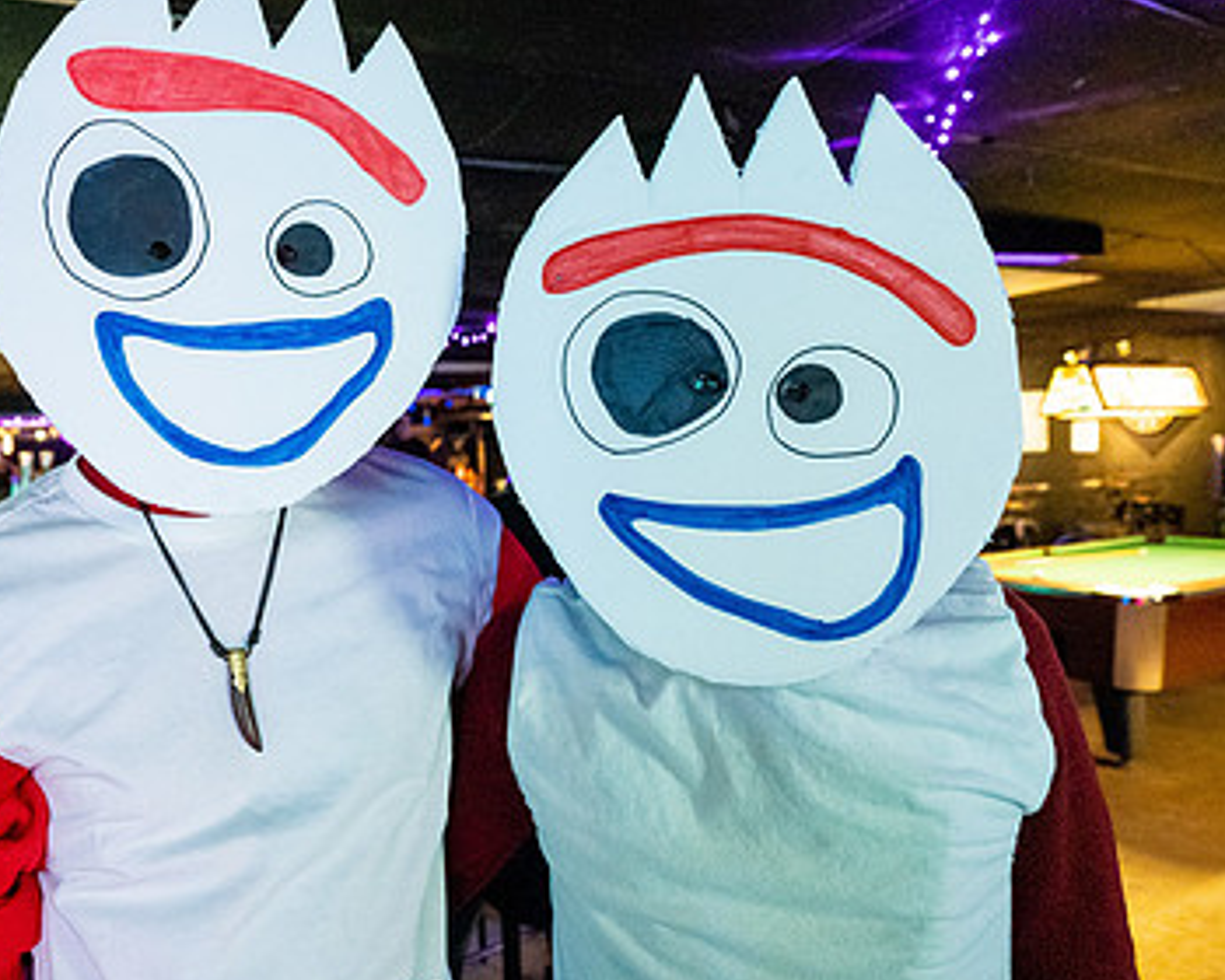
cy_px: 467
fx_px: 870
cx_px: 430
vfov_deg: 58.7
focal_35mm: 24
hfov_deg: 68.7
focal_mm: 14
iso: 3200
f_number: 2.8
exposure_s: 1/160
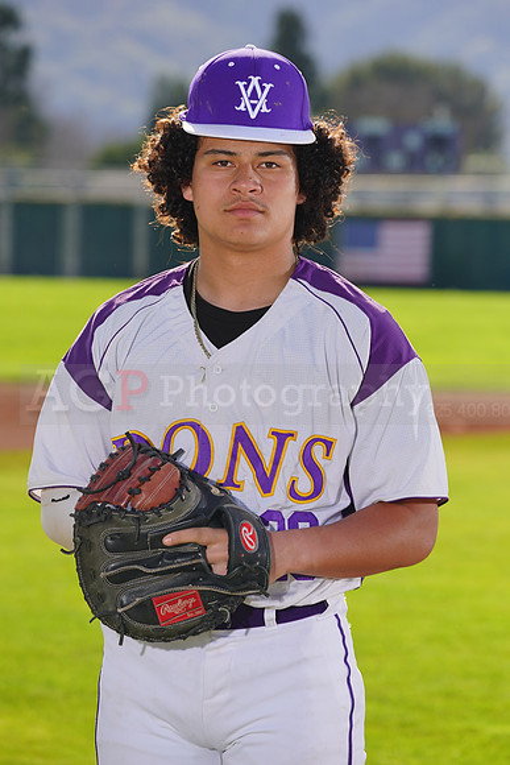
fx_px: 4311
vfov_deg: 10.1
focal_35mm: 203
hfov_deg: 6.8
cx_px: 255
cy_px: 382
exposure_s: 1/250
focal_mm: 203
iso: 100
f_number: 8
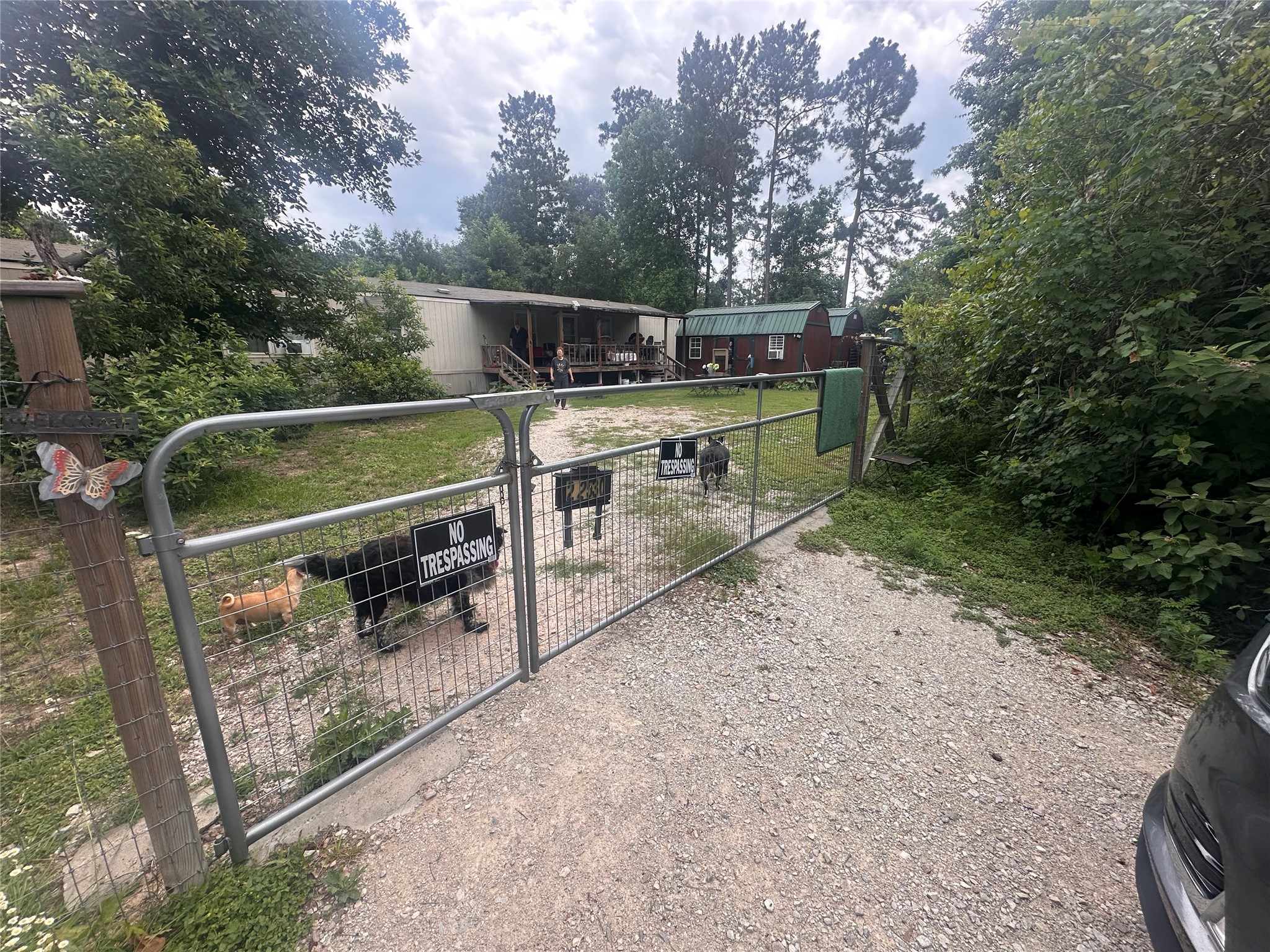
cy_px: 476
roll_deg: +1.7
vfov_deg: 85.7
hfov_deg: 102.1
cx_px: 635
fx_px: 514
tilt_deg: -8.1
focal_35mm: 14
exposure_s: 1/609
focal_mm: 2.22
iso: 40
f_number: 2.2
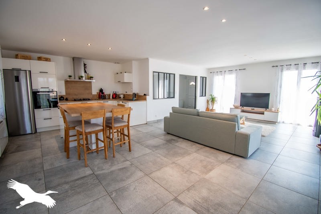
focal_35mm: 15
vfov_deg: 77.3
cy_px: 107
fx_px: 134
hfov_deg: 100.4
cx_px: 160
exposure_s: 1/100
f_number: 5
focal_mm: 10
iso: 400
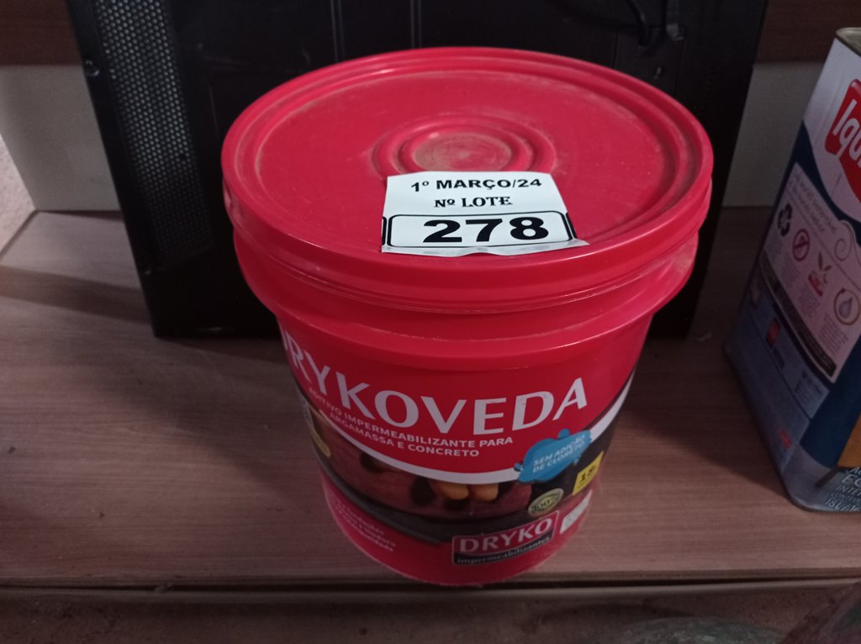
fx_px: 696
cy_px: 322
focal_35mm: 28
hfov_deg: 63.5
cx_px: 430
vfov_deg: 49.7
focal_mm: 4.7
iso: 909
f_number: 1.79
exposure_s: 1/13.3
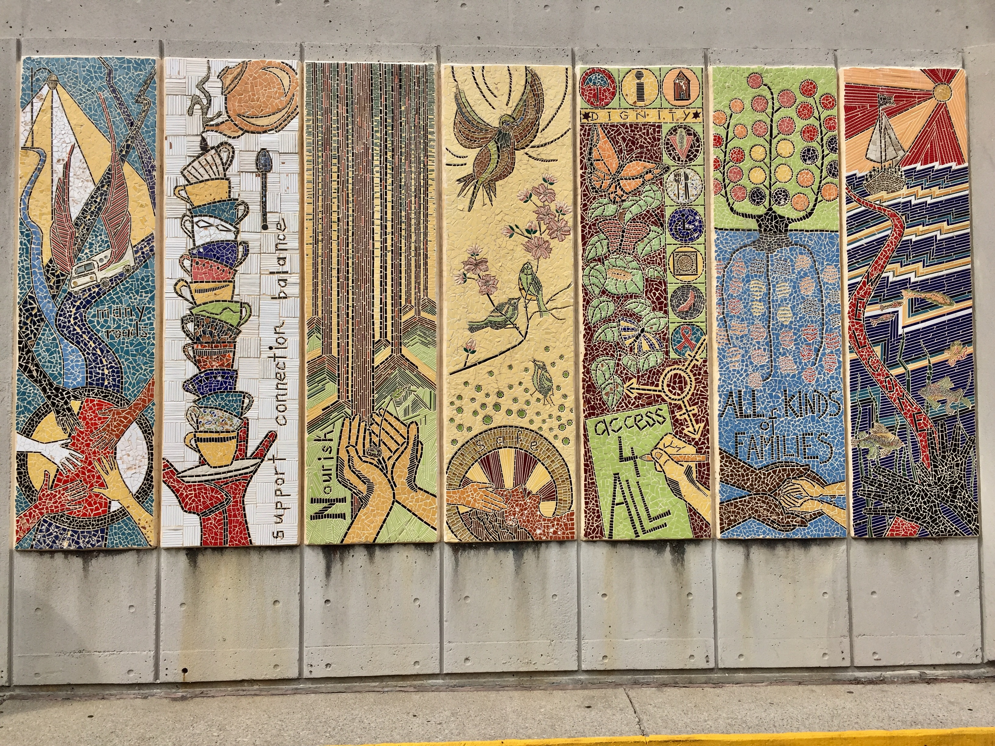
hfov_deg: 61.7
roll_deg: -0.4
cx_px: 498
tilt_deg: +1.6
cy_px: 373
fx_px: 834
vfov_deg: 48.2
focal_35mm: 29
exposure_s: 1/1236
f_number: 2.2
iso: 32
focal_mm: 4.15
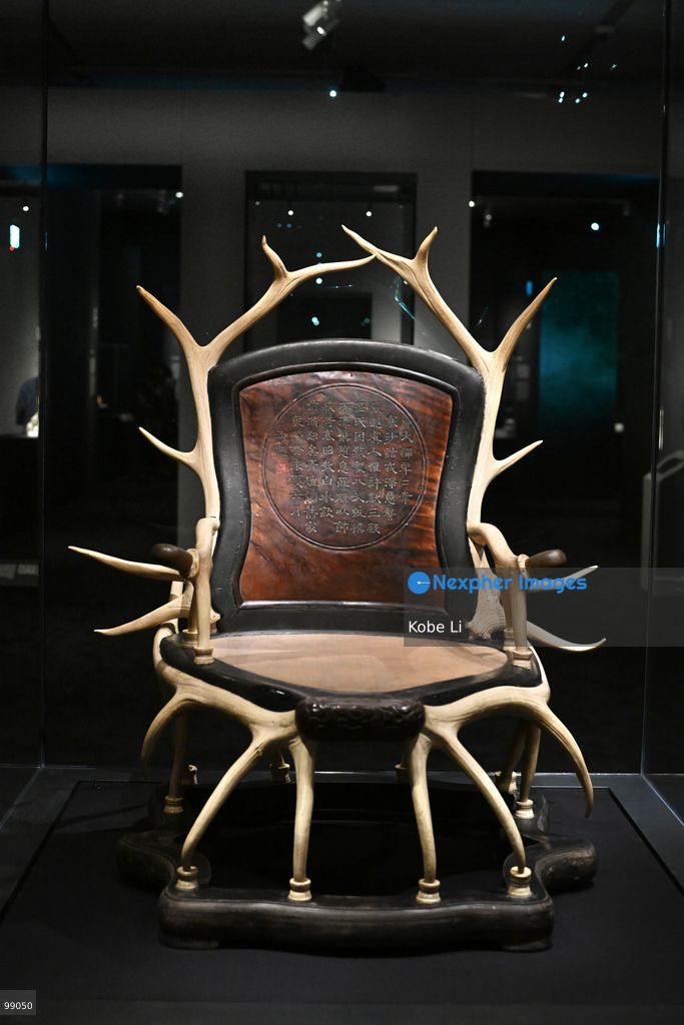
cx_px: 342
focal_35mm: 50
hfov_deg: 27.0
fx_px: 1424
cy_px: 512
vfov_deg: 39.6
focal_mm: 50
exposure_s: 1/80
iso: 6400
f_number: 1.4
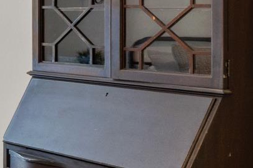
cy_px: 20
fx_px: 704
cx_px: -426
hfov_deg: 12.8
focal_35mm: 100
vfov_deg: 13.5
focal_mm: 10.8
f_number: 9
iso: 200
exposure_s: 1/1.67
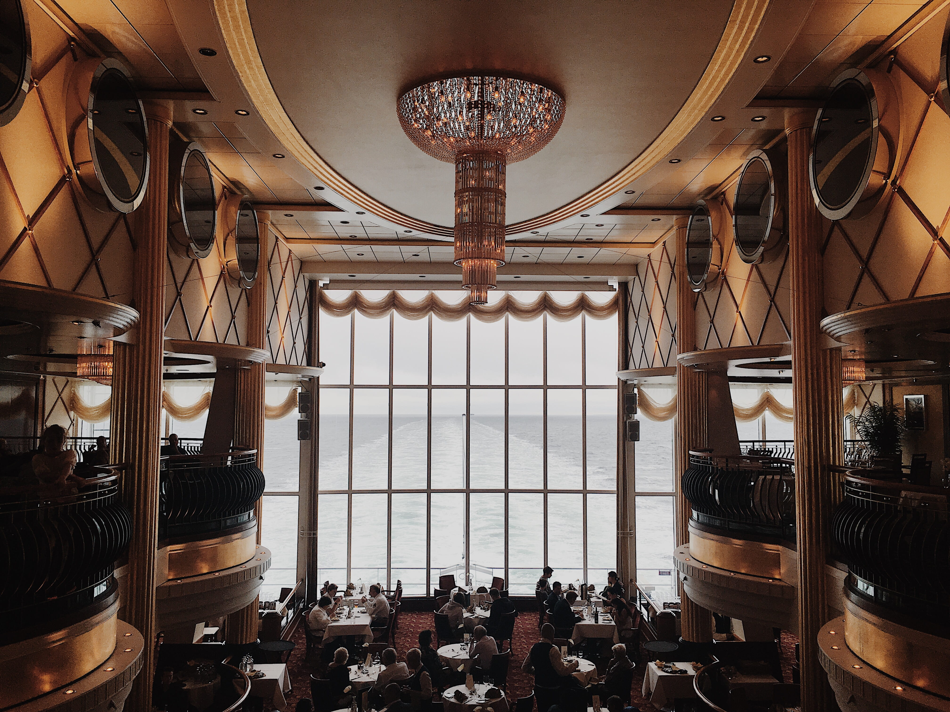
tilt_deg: +3.9
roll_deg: -1.5
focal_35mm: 29
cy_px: 356
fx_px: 796
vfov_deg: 48.2
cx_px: 475
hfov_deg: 61.7
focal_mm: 4.15
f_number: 2.2
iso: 32
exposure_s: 1/100
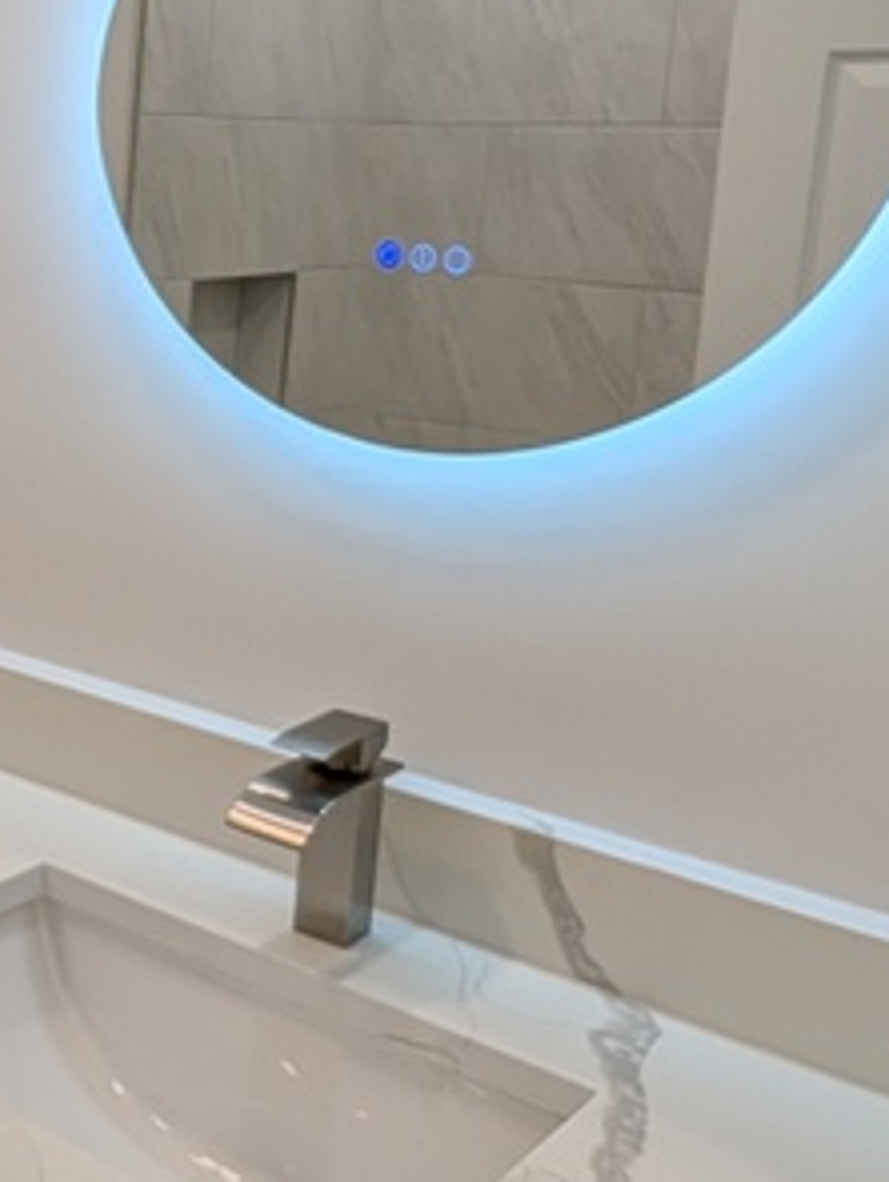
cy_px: 441
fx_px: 1503
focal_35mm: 44
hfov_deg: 26.7
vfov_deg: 42.6
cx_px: -330
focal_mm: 2.02
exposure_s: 1/125
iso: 52
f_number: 1.7
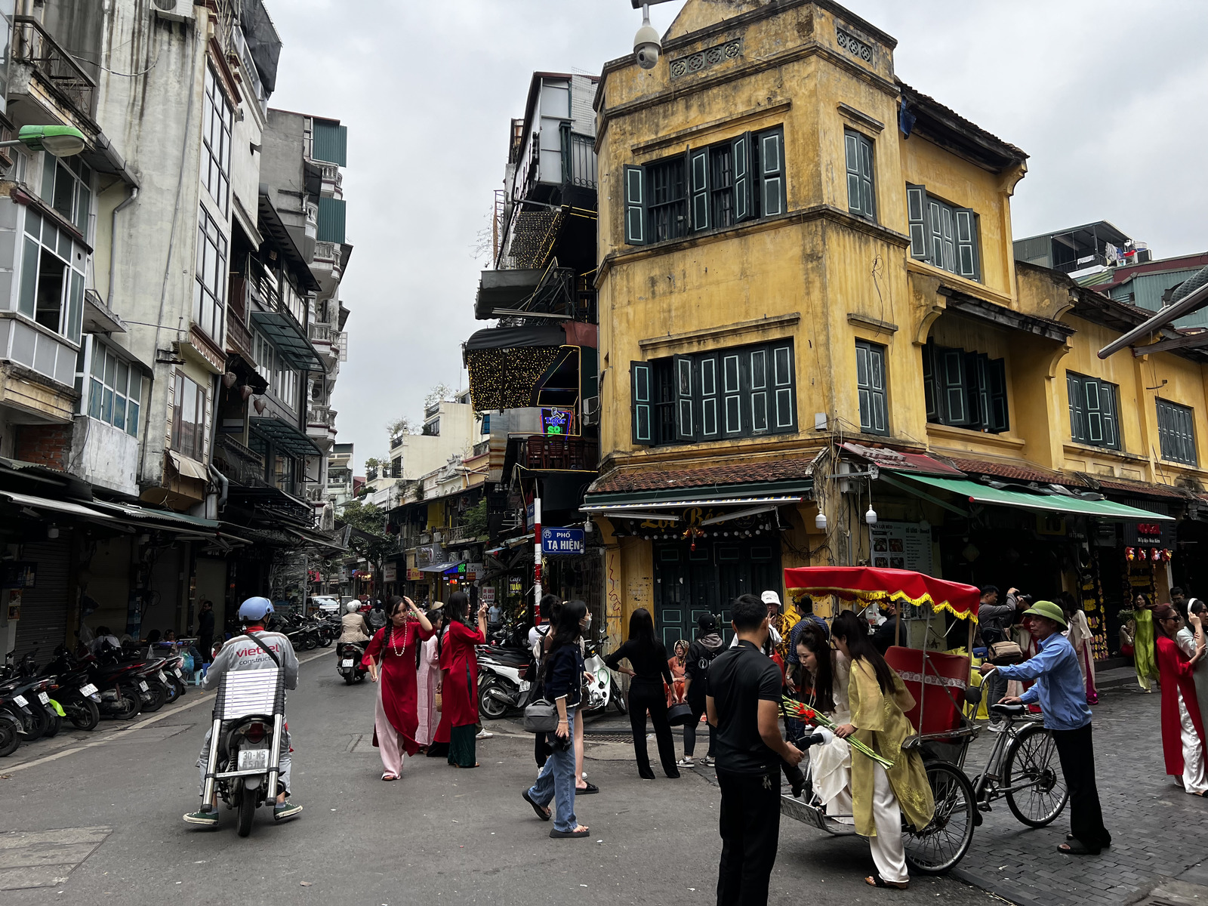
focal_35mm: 26
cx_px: 604
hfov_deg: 67.3
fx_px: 907
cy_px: 453
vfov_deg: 53.1
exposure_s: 1/827
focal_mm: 5.7
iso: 50
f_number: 1.5
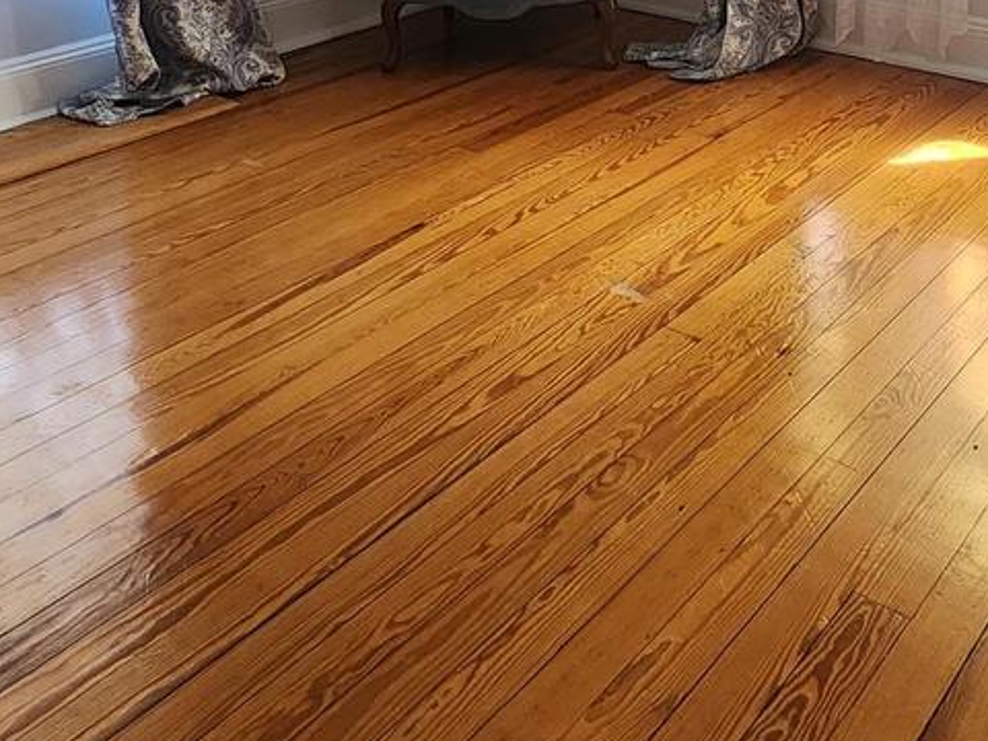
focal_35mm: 39
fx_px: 1113
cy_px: -128
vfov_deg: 31.4
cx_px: 770
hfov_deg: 45.8
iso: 250
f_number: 2.2
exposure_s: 1/60
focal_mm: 2.2
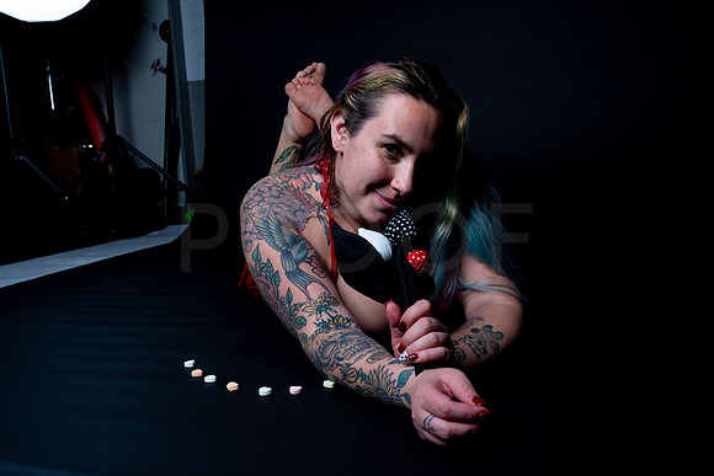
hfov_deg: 54.4
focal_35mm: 35
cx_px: 357
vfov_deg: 37.9
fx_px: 694
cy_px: 238
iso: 100
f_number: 10
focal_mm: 35
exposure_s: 1/160
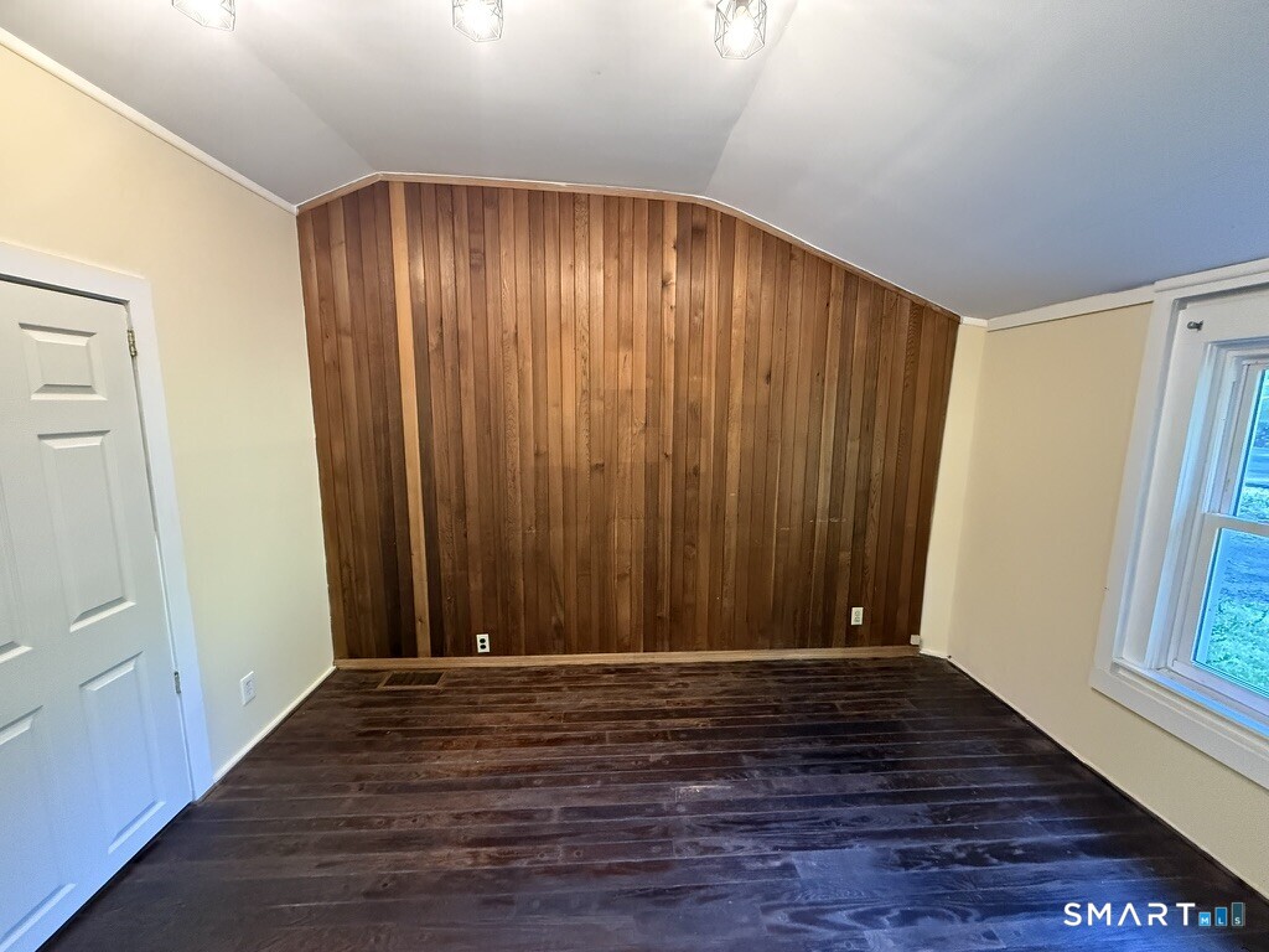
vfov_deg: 85.7
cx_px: 634
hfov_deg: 102.1
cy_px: 476
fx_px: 513
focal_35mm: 14
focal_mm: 2.22
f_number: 2.2
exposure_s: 1/60
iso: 1000
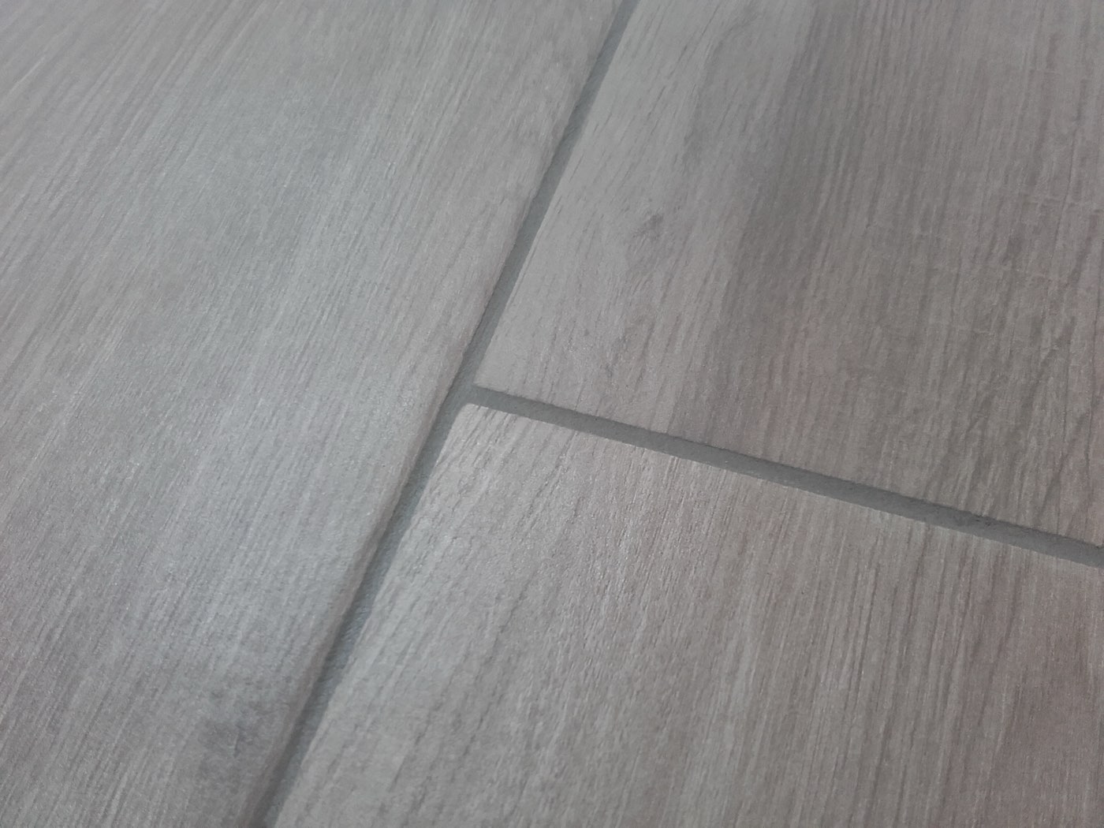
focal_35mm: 31
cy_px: 414
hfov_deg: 58.4
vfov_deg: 45.4
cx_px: 552
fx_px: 989
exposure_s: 1/100
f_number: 2.2
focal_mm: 3.31
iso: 90
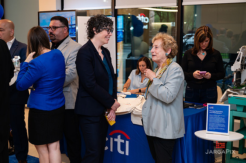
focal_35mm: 48
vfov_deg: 27.9
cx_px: 123
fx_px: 329
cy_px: 82
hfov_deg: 41.0
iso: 400
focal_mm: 48
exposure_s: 1/160
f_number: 4
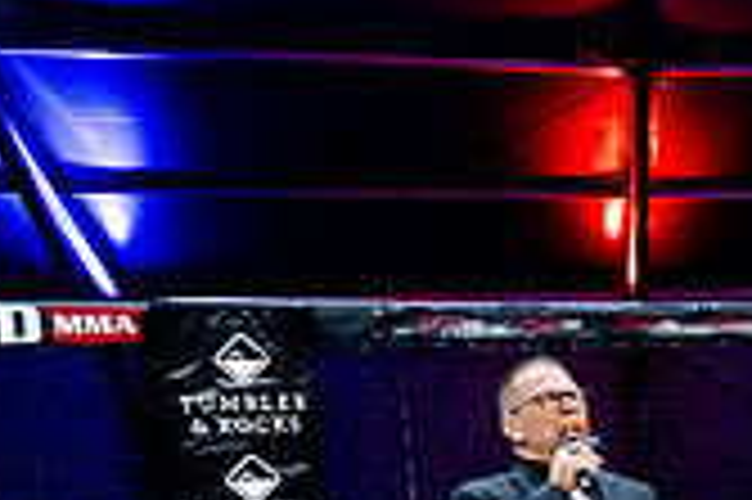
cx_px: 1234
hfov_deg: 19.3
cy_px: 642
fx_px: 1816
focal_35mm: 87
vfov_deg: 15.0
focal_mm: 25
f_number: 2.8
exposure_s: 1/1250
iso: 3200
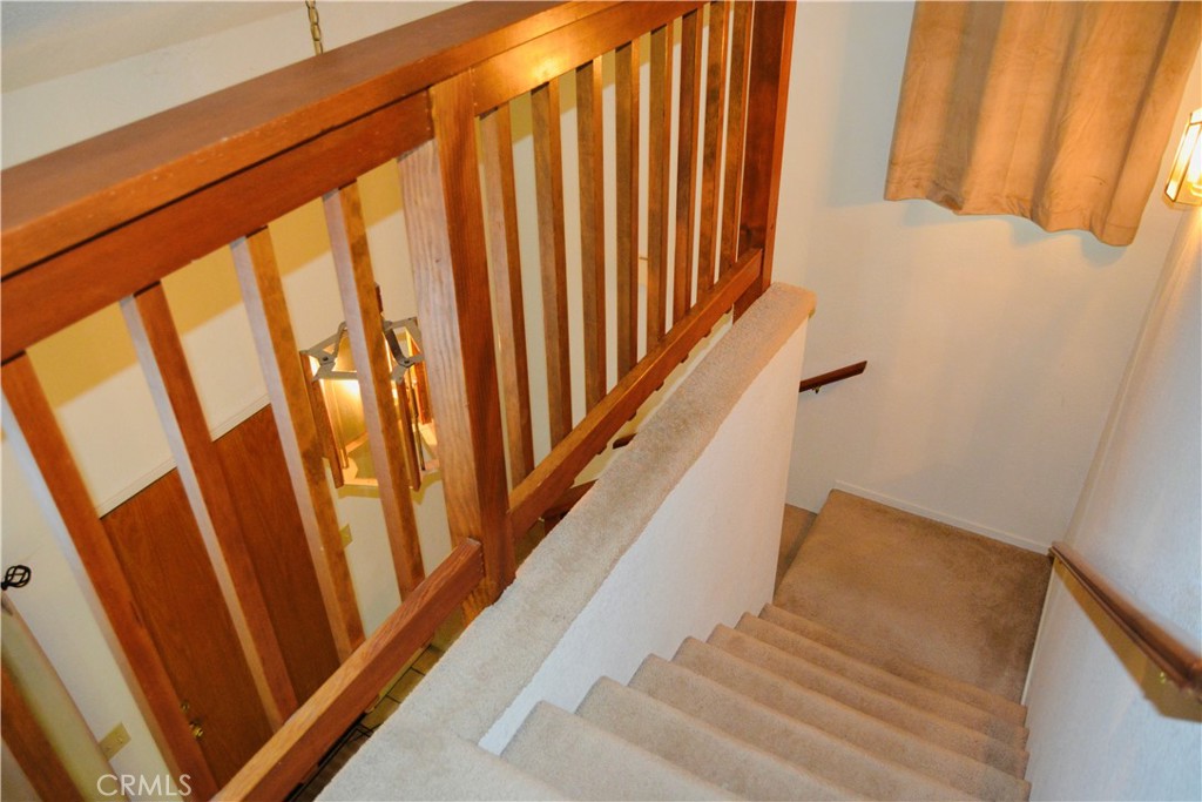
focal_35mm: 27
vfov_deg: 47.9
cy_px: 401
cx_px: 601
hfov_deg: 67.4
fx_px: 902
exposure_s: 1/60
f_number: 3.5
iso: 1800
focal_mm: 18
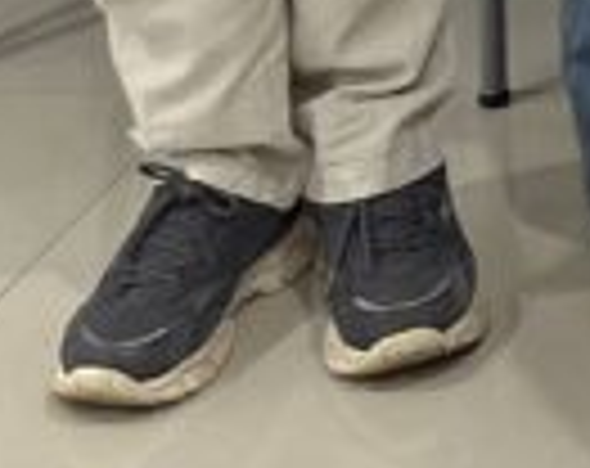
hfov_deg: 8.3
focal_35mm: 199
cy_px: -896
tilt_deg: -8.6
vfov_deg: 7.0
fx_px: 3465
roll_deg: -0.4
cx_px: 1770
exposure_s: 1/120
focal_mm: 5.1
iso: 100
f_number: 1.6
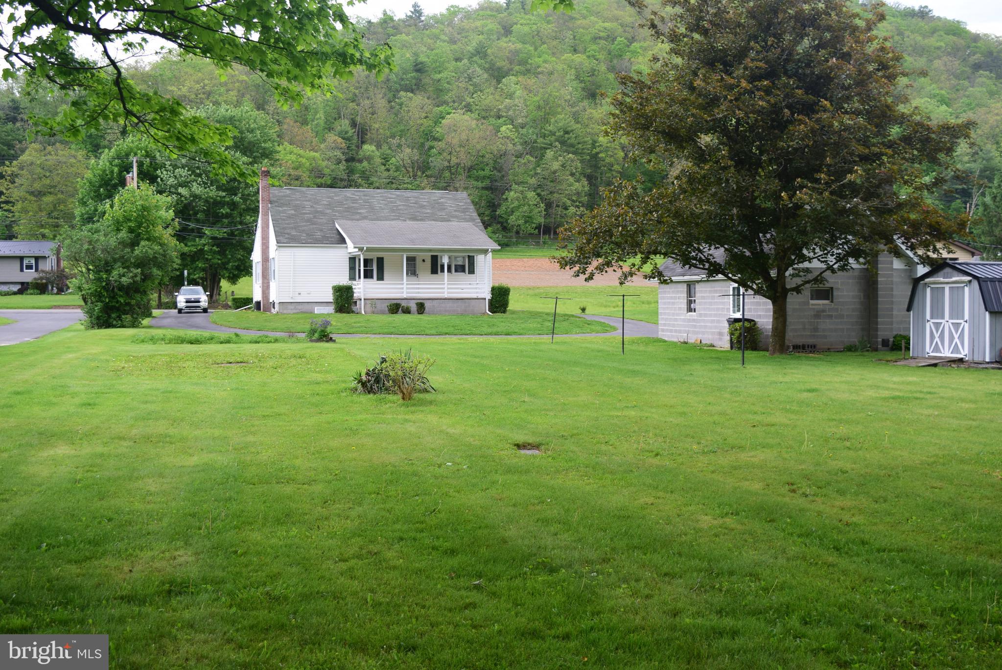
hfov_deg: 47.9
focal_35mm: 40
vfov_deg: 33.1
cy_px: 335
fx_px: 1128
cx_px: 501
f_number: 6.3
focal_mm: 27
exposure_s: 1/160
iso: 250
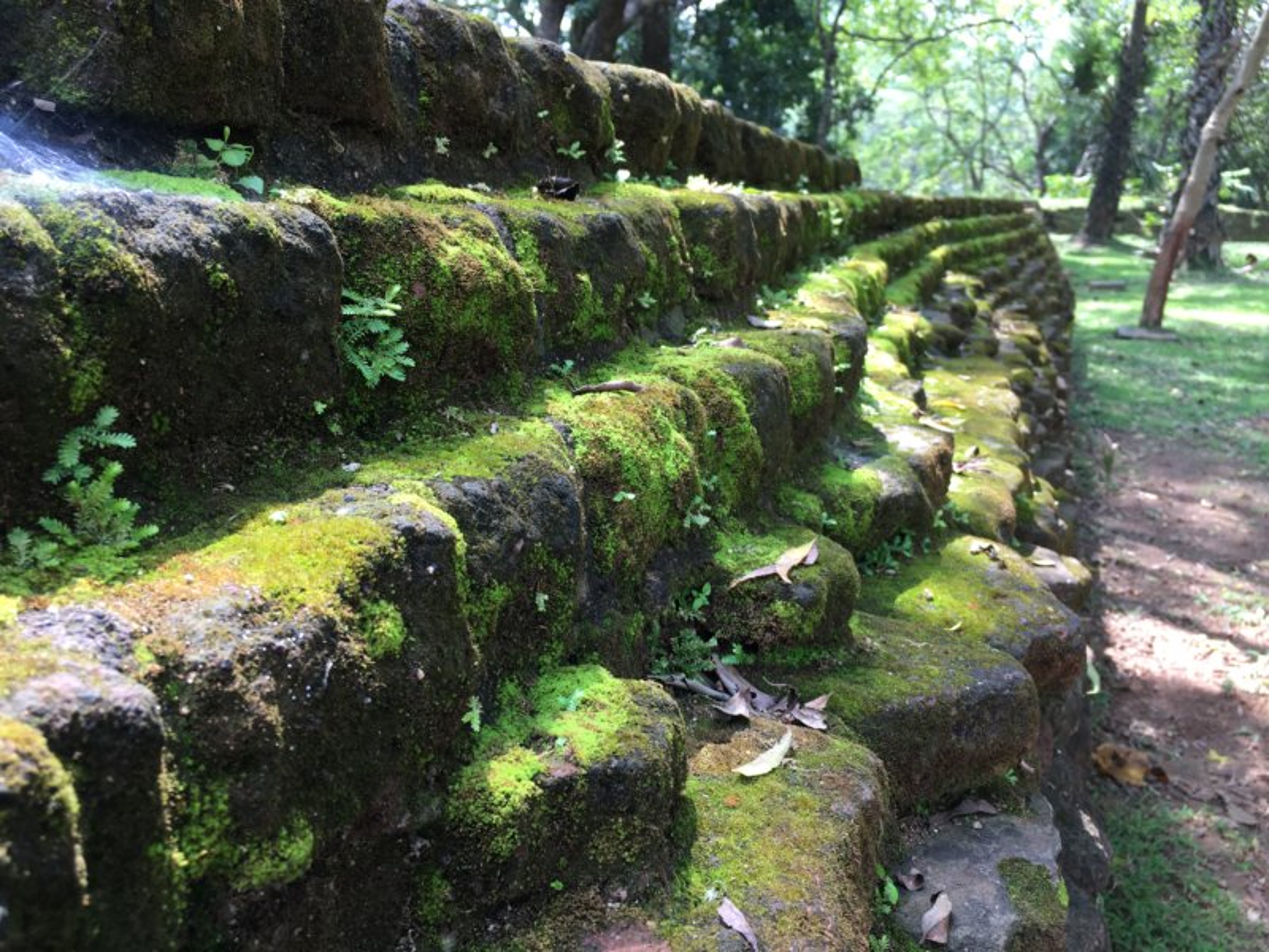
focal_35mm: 29
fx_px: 1063
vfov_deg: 48.2
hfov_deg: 61.7
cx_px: 634
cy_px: 476
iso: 25
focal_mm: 4.15
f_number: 2.2
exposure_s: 1/110
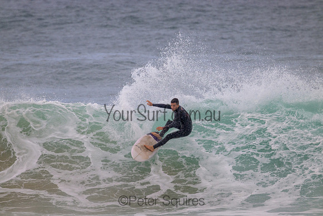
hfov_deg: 2.6
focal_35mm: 800
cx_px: 162
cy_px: 108
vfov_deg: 1.7
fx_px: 7179
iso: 800
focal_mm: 800
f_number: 11
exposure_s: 1/2000
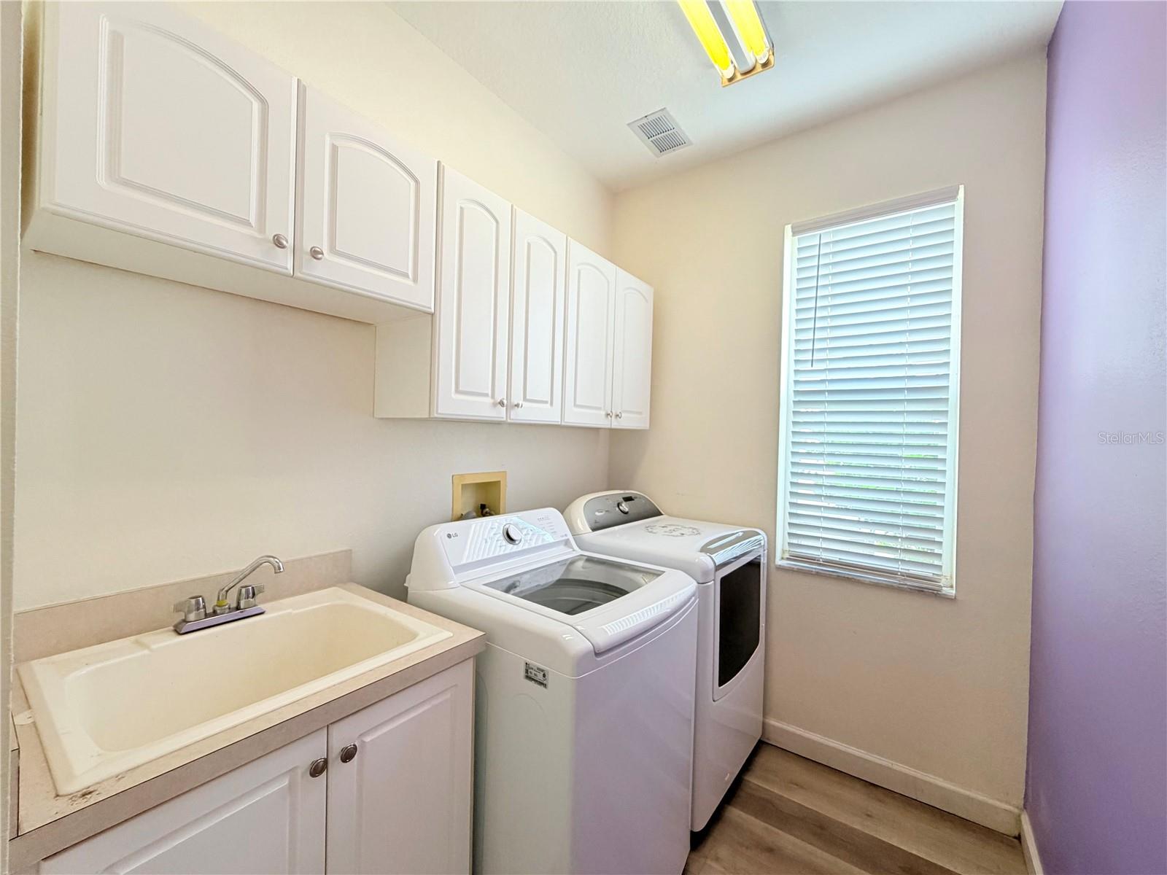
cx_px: 584
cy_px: 438
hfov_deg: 102.1
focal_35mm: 14
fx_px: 472
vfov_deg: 85.7
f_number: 2.2
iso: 250
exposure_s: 1/60
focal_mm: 2.22
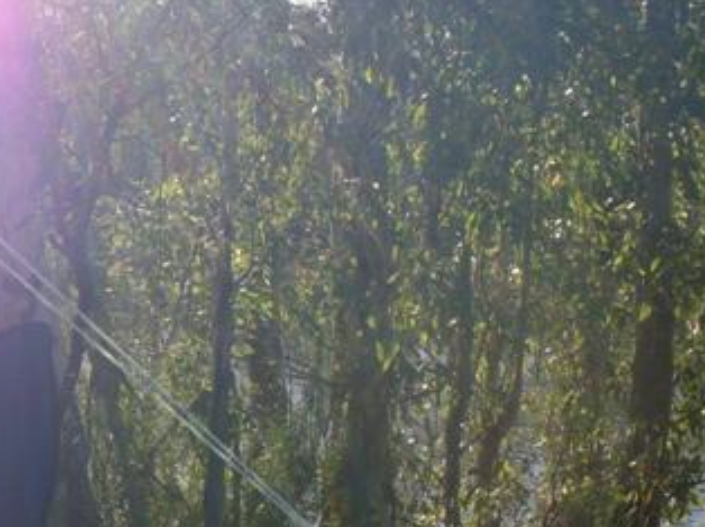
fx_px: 1771
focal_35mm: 87
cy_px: 351
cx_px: -49
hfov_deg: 21.5
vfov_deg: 16.9
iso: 80
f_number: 8.4
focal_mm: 6.3
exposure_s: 1/90
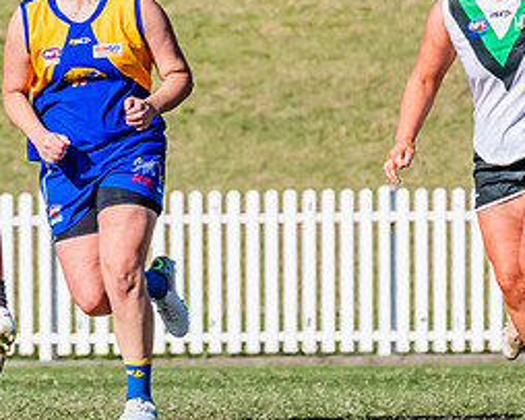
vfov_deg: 1.3
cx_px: -158
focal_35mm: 1162
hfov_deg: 1.7
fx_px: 18048
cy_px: -17
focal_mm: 330
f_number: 11
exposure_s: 1/1250
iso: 640
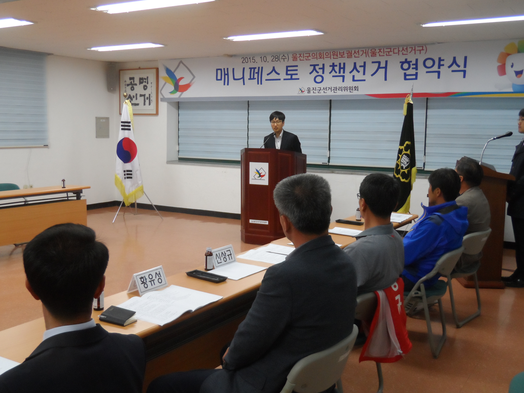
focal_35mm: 41
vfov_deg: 35.1
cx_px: 262
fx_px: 621
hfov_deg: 45.8
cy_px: 196
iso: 320
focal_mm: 6.8
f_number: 3.7
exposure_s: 1/45
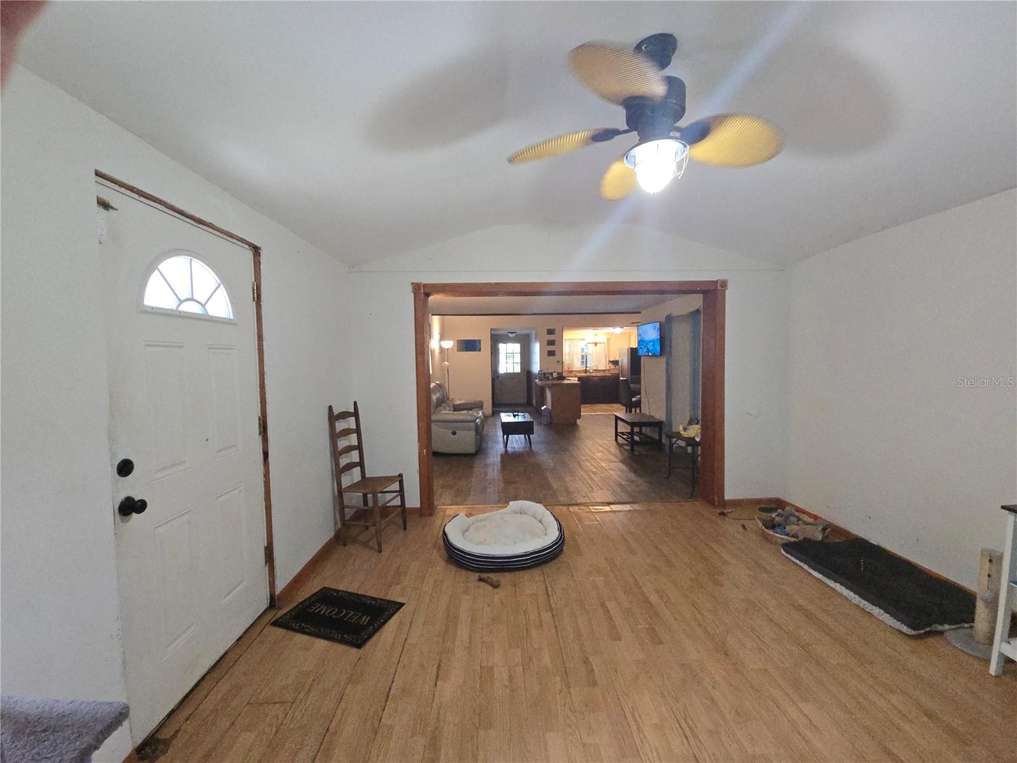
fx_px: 382
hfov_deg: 106.2
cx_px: 508
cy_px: 382
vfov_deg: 89.9
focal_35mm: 13
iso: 400
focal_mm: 2.2
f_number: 2.2
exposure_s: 1/60
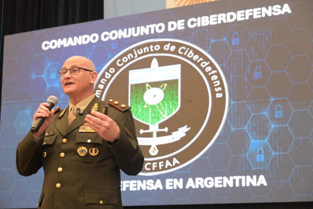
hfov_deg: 26.3
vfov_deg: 17.7
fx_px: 669
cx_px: 156
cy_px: 104
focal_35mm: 77
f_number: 6.3
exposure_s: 1/80
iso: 2500
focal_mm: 77
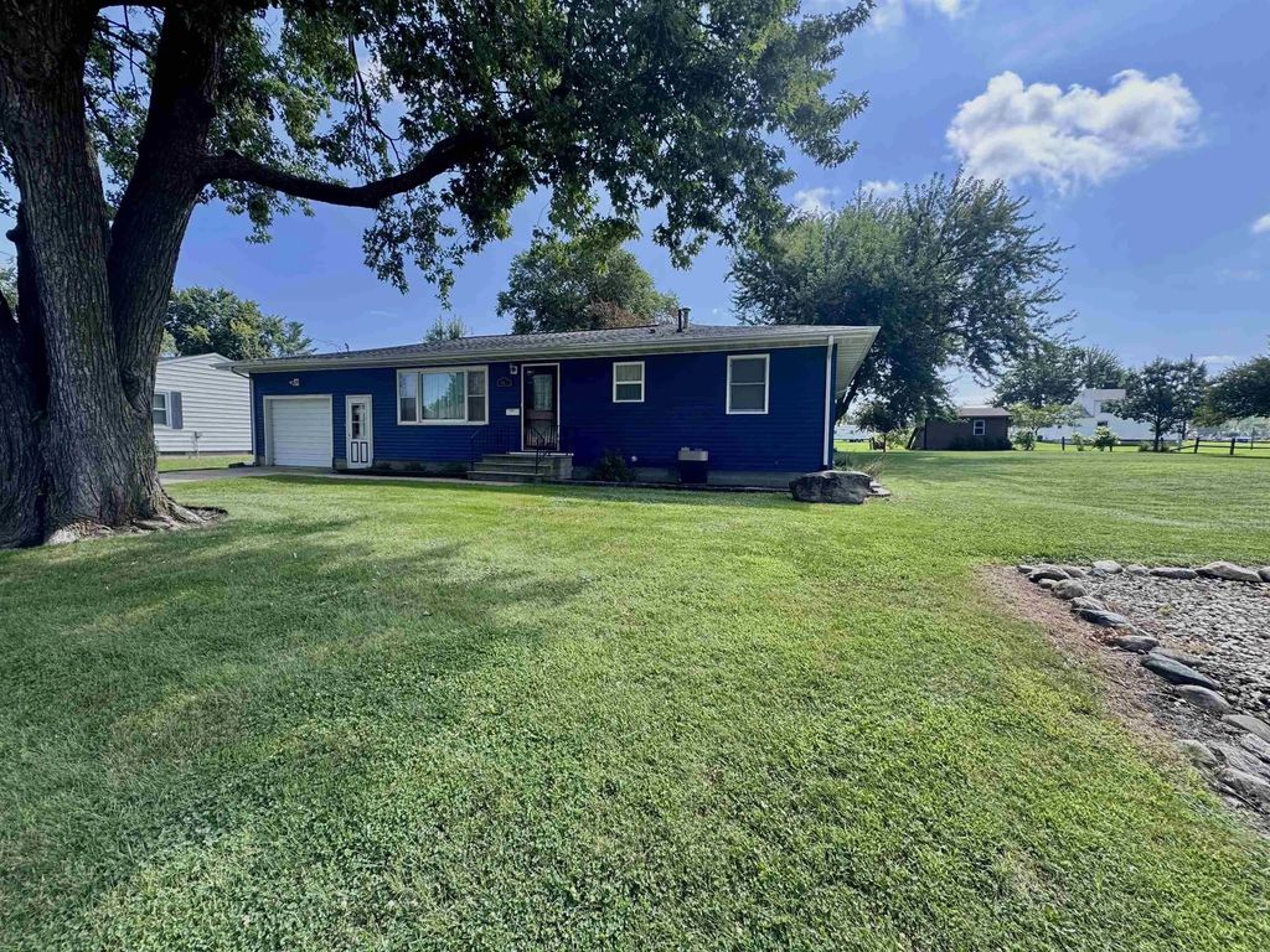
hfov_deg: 102.1
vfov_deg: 85.7
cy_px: 476
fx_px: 514
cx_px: 635
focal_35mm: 14
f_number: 2.2
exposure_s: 1/641
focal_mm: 2.22
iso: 50
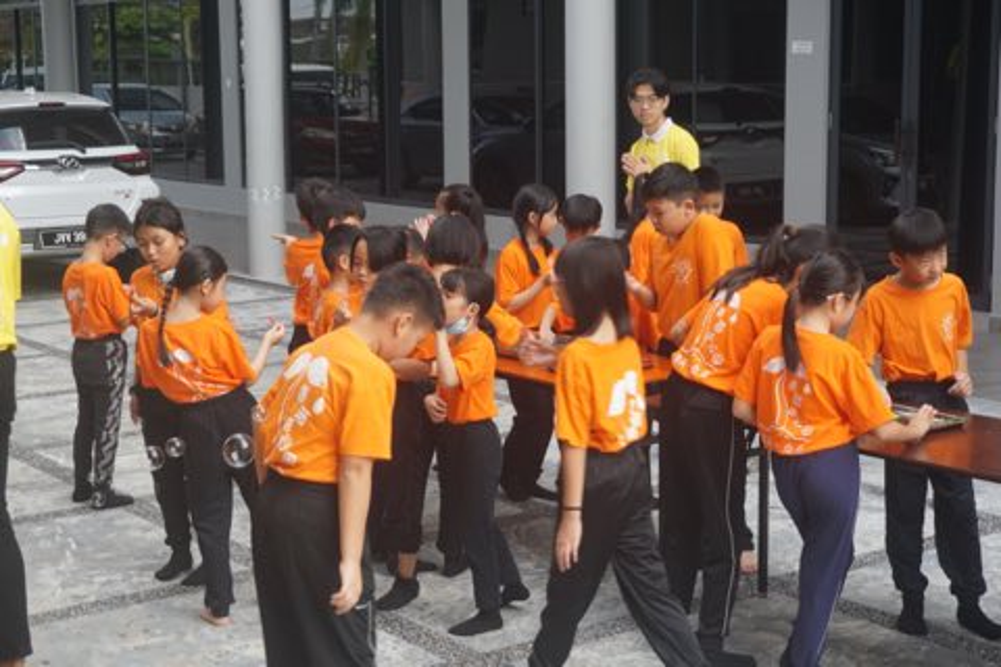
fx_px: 1710
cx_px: 500
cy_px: 334
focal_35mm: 62
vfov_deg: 22.1
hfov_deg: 32.6
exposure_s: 1/100
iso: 100
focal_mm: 41
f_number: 5.6
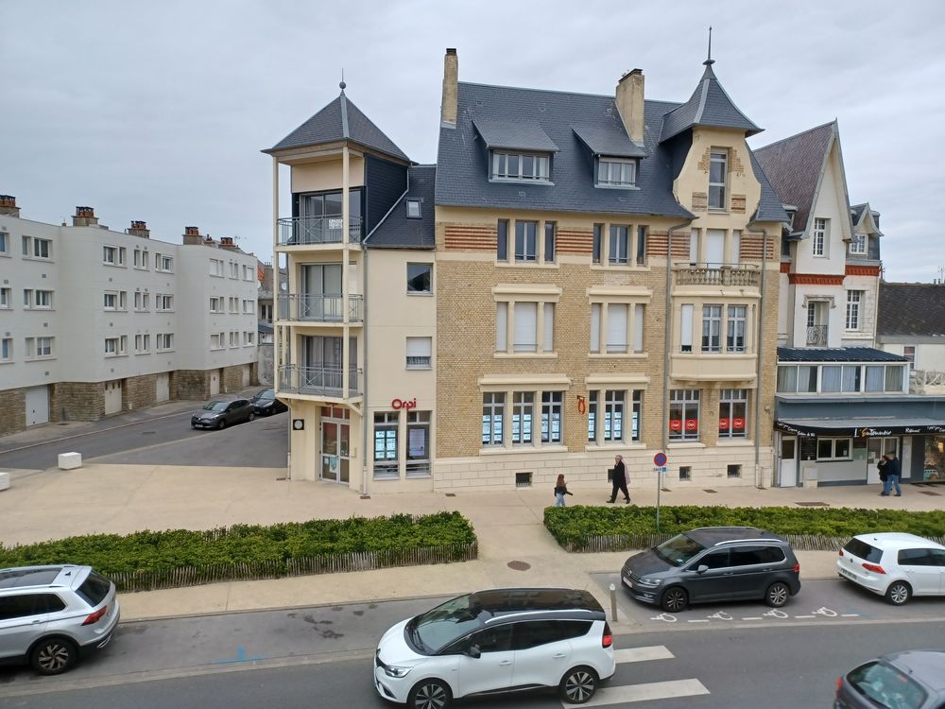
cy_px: 354
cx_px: 472
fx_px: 682
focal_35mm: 25
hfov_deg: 69.4
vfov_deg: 54.9
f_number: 1.8
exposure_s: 1/100
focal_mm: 4.6
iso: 40
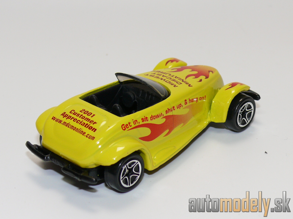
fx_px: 872
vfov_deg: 14.4
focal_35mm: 103
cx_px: 146
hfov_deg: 19.1
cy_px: 110
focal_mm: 13.6
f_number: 4
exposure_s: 1/30
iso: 100
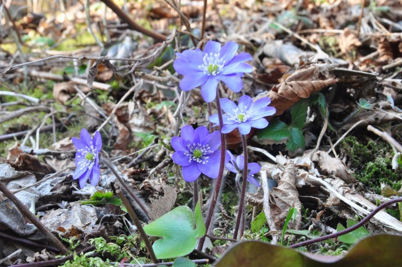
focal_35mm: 78
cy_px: 134
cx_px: 201
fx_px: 870
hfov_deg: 26.0
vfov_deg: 17.4
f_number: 22
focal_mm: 52
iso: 200
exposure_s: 1/3
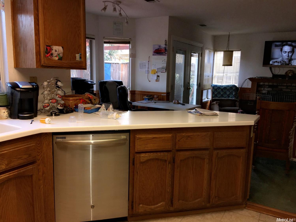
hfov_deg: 61.7
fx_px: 248
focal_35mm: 29
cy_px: 111
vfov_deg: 48.2
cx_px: 148
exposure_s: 1/30
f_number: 2.2
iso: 25
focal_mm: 4.15
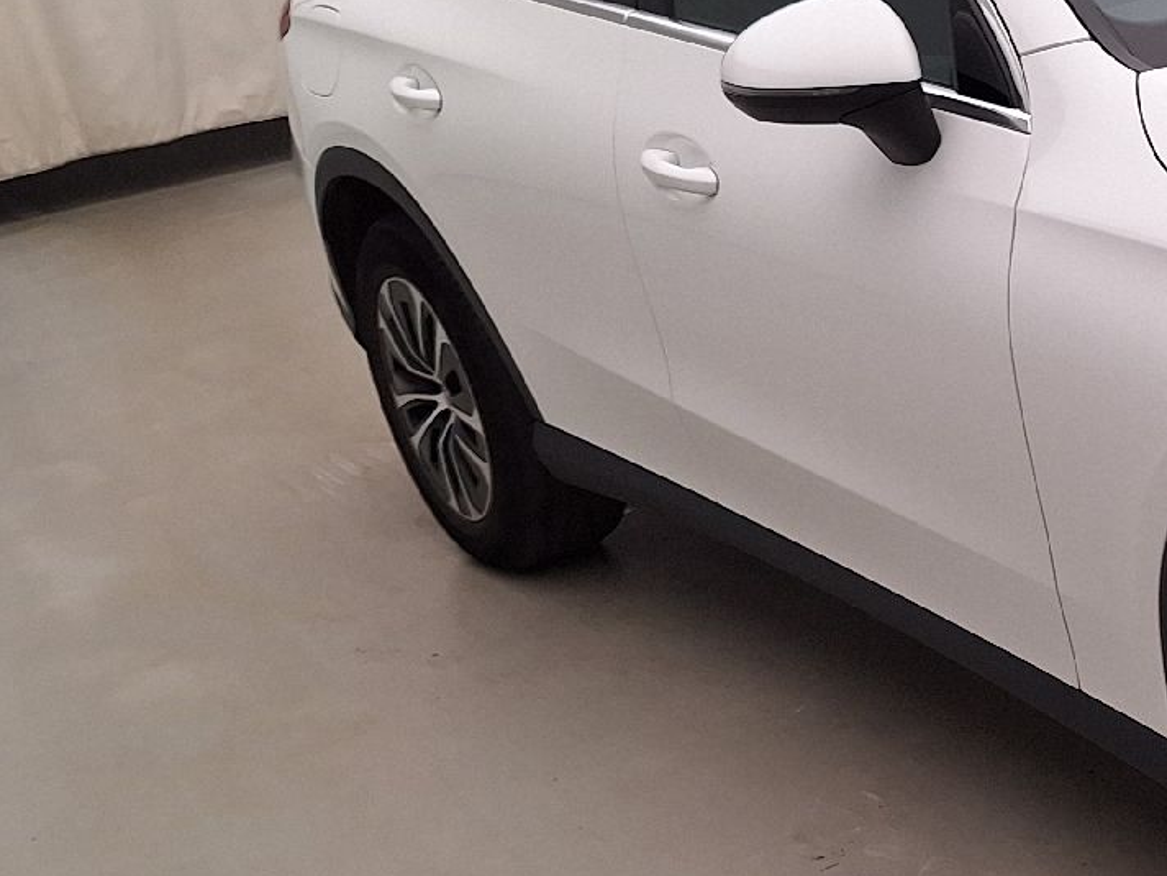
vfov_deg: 23.6
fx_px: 2090
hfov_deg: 27.8
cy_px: 541
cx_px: 1351
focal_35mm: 62
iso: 40
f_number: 1.8
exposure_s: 1/165
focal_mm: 5.54
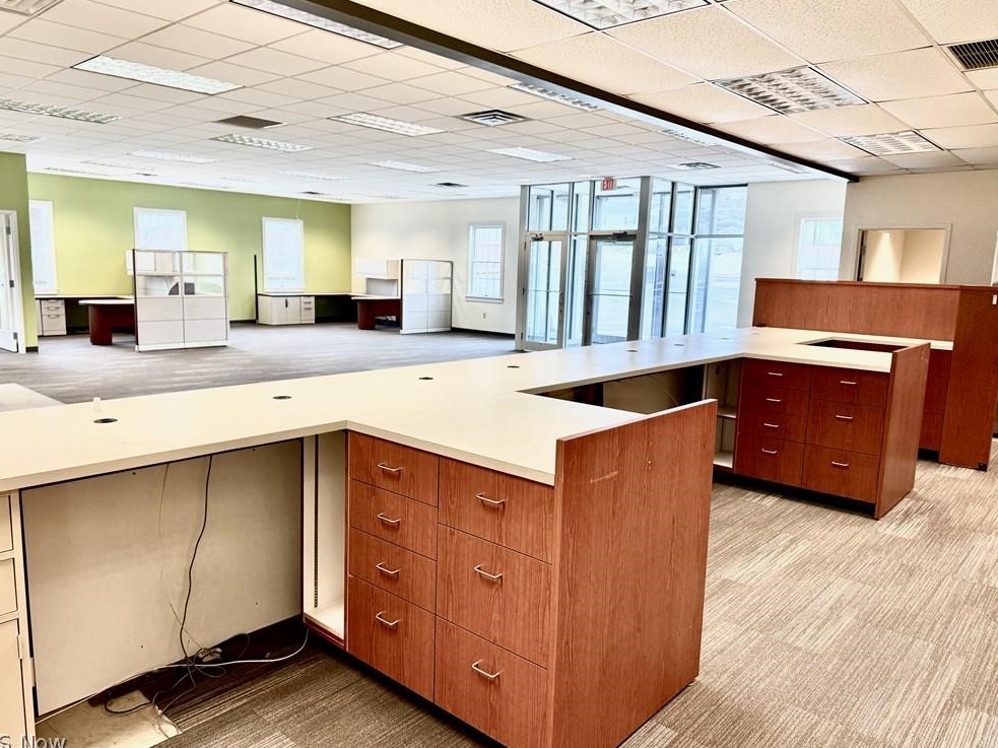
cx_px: 480
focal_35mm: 25
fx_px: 721
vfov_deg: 54.9
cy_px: 369
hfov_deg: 69.4
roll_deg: -2.2
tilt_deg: -8.0
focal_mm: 6.76
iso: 125
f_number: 1.78
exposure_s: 1/141
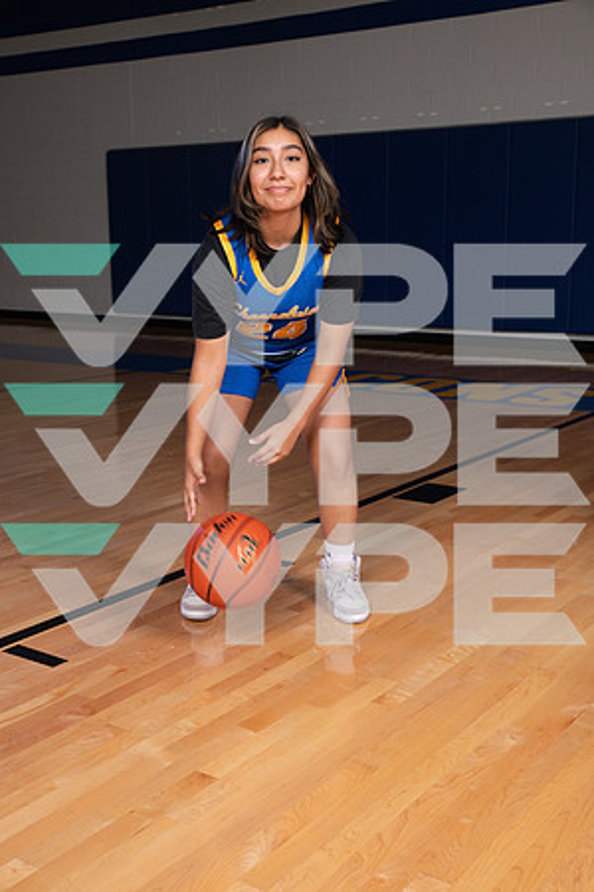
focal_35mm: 44
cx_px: 297
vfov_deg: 44.5
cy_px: 446
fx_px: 1089
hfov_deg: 30.5
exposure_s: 1/320
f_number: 7.1
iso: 500
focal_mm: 44
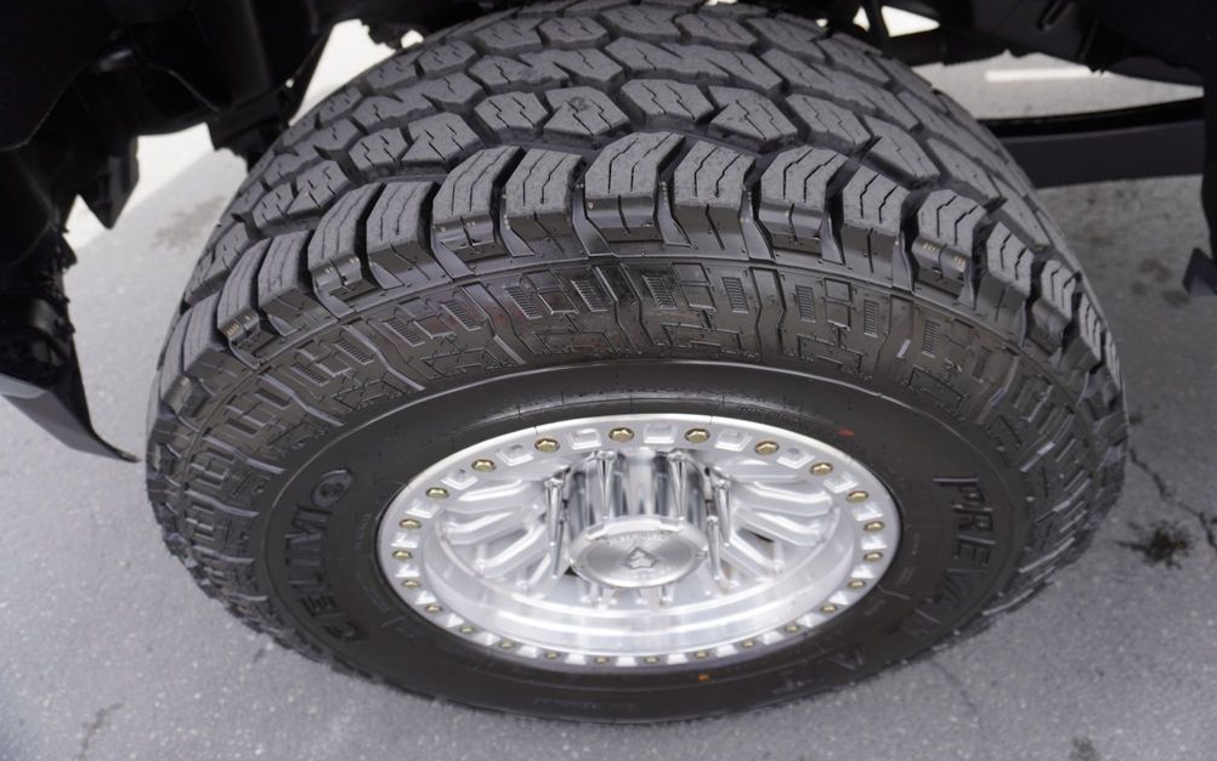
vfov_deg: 49.3
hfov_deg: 72.5
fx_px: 829
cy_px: 362
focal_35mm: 25
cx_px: 621
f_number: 4
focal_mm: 16
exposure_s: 1/160
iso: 100
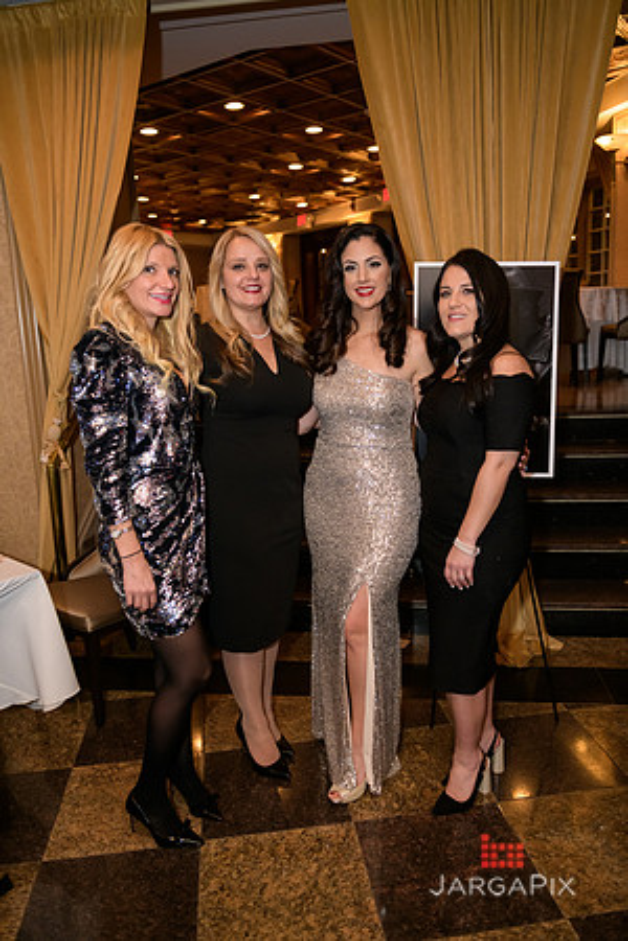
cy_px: 470
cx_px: 314
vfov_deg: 65.5
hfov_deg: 46.4
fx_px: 733
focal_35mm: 28
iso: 1600
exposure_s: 1/125
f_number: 3.2
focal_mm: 28
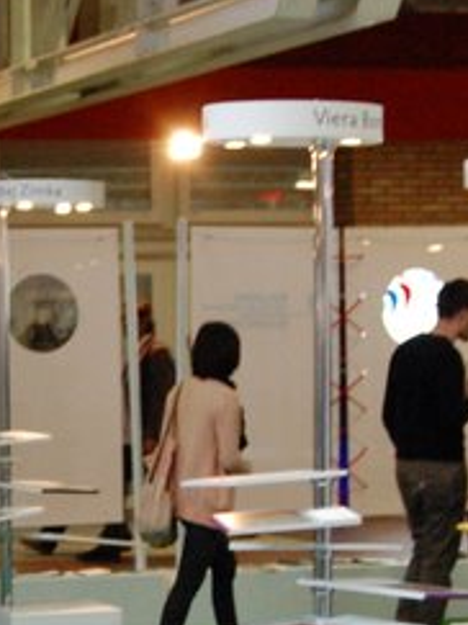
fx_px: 2742
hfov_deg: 9.7
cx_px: 28
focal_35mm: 152
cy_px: 453
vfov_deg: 13.0
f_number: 4.5
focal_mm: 32
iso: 1600
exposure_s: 1/80
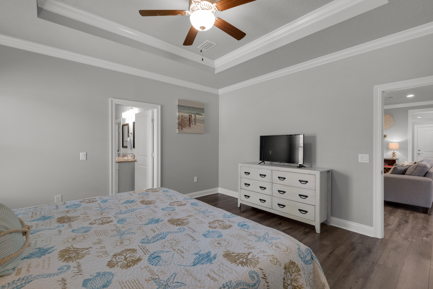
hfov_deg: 96.7
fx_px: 193
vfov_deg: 73.8
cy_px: 144
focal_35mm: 16
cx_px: 216
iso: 200
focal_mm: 16
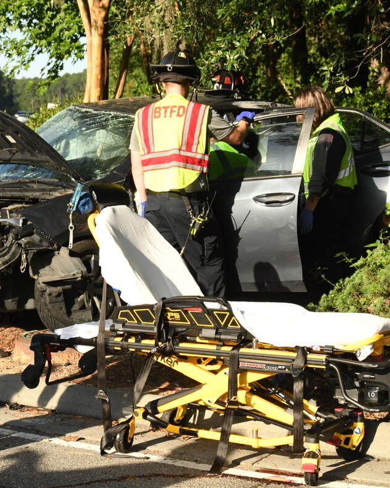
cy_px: 243
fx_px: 1381
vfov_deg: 20.0
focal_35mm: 96
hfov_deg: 16.1
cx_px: 149
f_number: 4.2
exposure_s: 1/8000
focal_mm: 45
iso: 2000
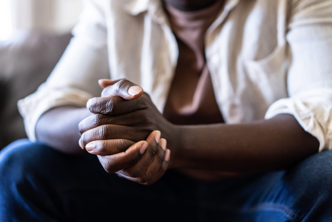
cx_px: 166
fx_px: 507
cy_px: 111
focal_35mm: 55
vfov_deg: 24.6
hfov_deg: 36.2
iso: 1000
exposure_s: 1/400
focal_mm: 55
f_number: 2.2
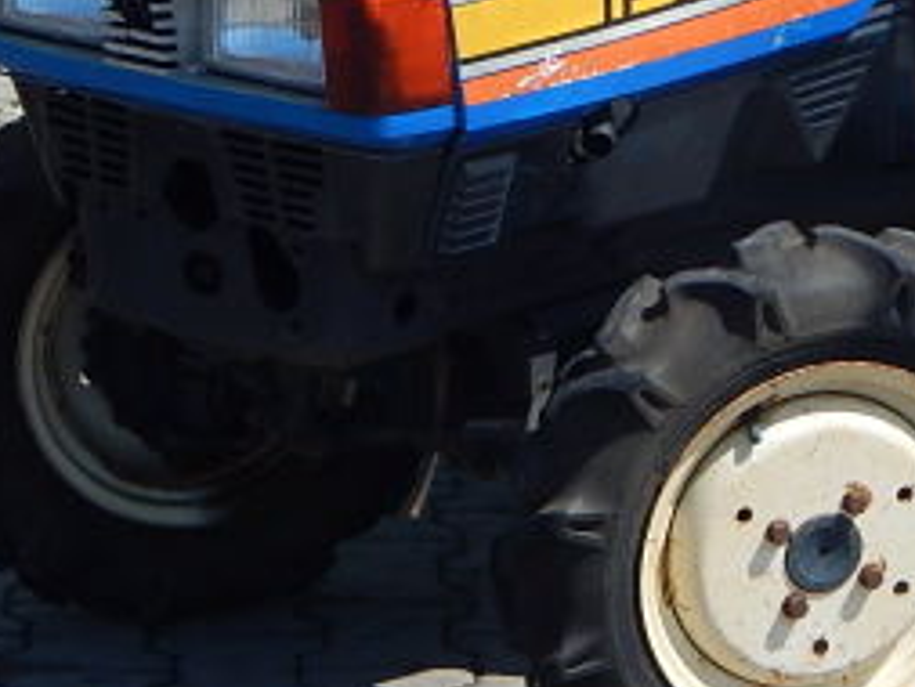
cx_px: 785
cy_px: -112
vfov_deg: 7.6
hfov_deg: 10.2
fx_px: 5104
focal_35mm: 193
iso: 125
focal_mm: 10.9
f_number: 4
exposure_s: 1/1000
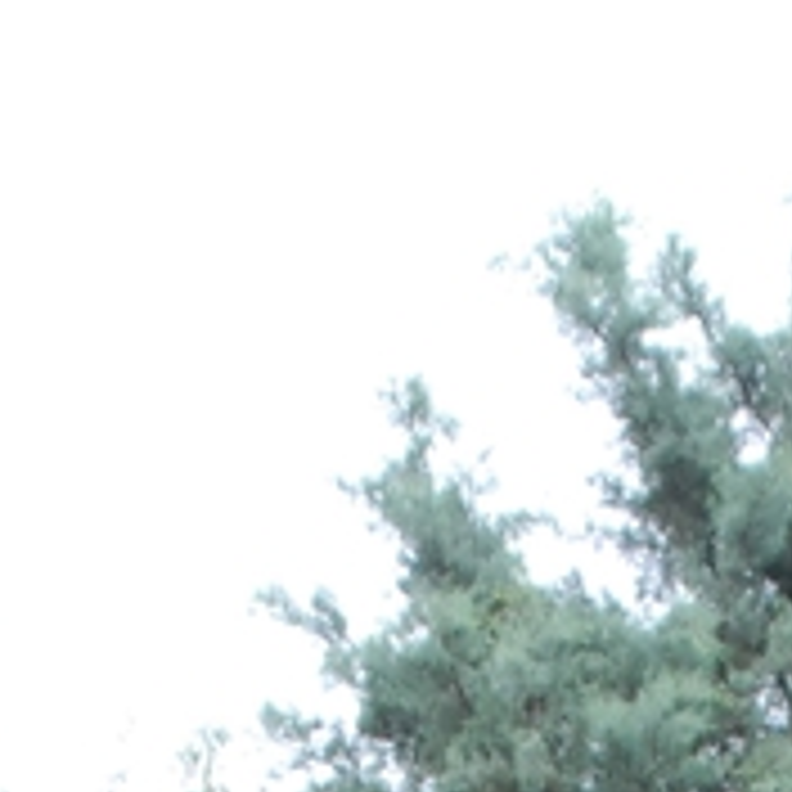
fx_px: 5384
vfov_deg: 7.6
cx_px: 758
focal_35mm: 208
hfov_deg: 8.4
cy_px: 2182
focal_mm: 28
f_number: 5
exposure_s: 1/80
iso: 400
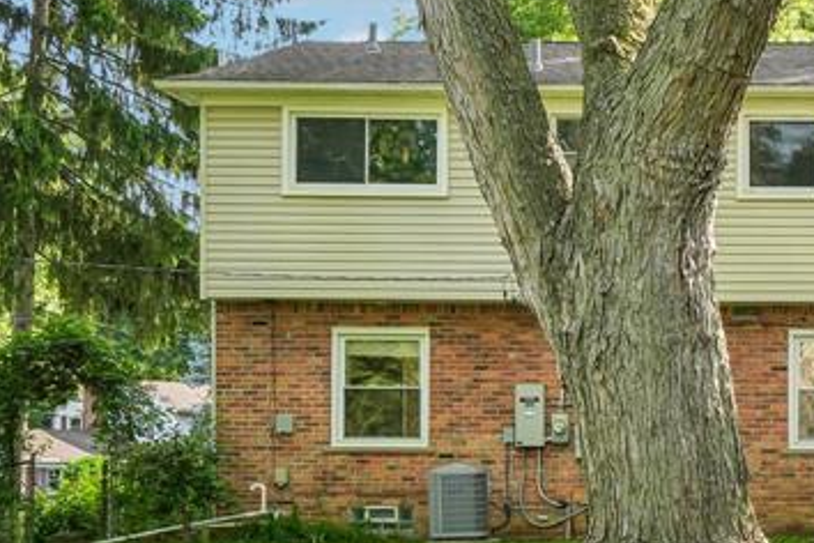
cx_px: 878
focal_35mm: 78
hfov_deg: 24.4
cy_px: 490
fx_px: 1764
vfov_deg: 17.2
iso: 125
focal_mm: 18
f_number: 8
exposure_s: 1/30
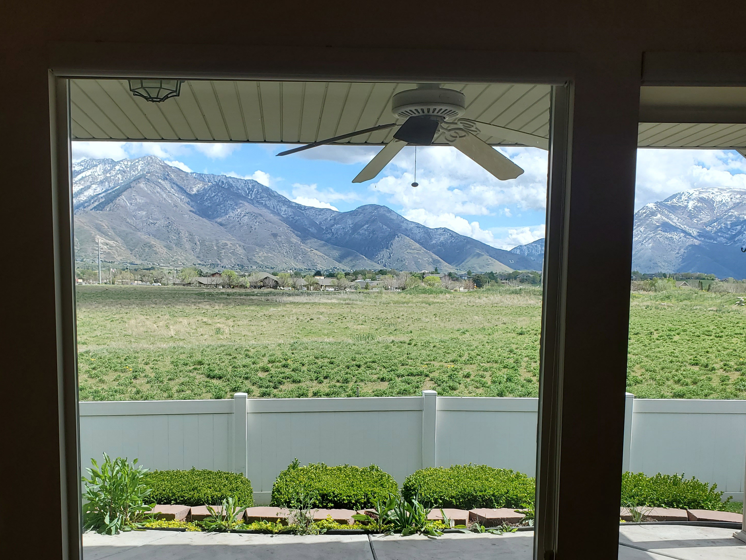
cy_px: 383
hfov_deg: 51.1
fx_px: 776
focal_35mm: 36
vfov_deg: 39.1
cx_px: 310
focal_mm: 4.3
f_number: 2.4
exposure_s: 1/800
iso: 50
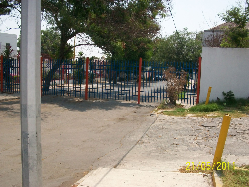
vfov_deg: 41.8
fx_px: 245
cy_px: 94
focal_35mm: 34
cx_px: 124
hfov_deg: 54.0
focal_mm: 5.7
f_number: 5.5
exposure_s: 1/400
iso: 80
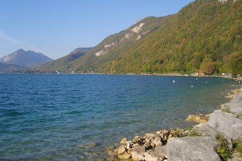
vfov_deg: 35.9
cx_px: 119
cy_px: 74
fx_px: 249
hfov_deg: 51.9
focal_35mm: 37
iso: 50
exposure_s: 1/1000
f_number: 2.8
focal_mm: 5.8
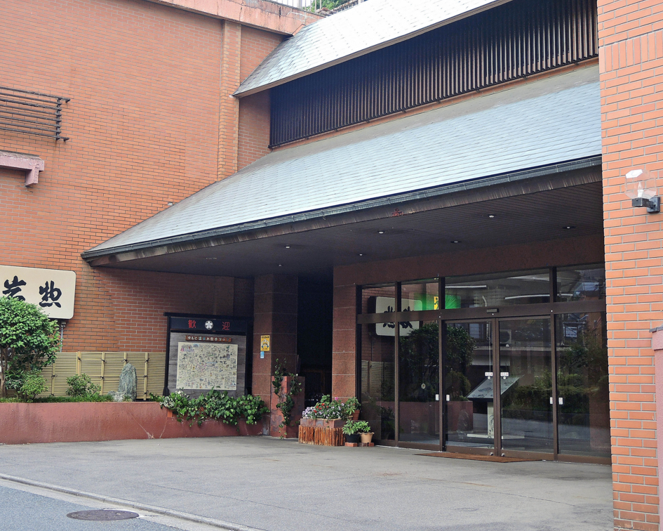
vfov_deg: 40.1
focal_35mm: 37
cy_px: 265
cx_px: 321
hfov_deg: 49.1
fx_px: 726
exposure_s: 1/100
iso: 80
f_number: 2.2
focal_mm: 7.6
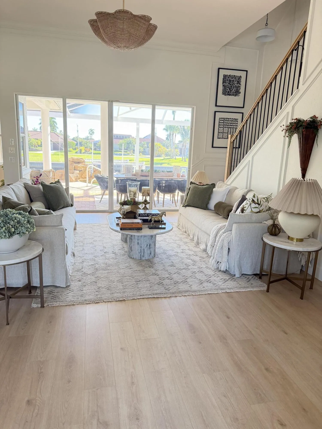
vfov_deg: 71.6
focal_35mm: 24
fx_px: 298
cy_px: 214
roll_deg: -2.5
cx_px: 161
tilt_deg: -12.1
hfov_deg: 56.8
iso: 320
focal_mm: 6.76
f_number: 1.78
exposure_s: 1/60
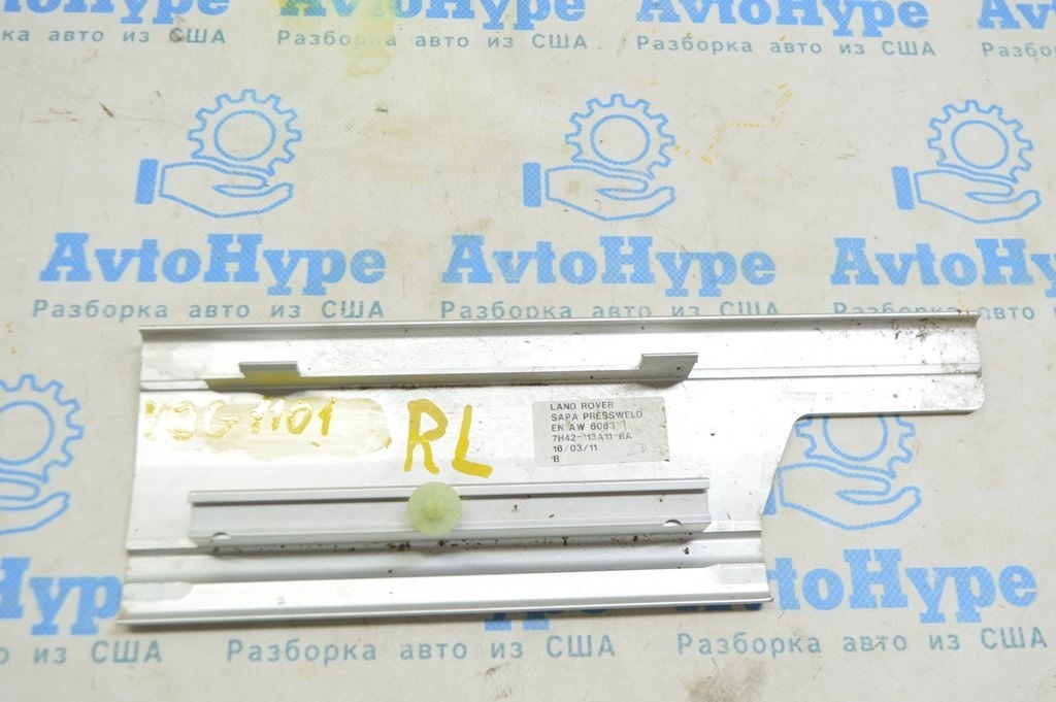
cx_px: 528
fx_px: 1187
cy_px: 351
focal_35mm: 40
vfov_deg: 33.0
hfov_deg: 48.0
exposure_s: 1/20
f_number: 5.6
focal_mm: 27
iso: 400
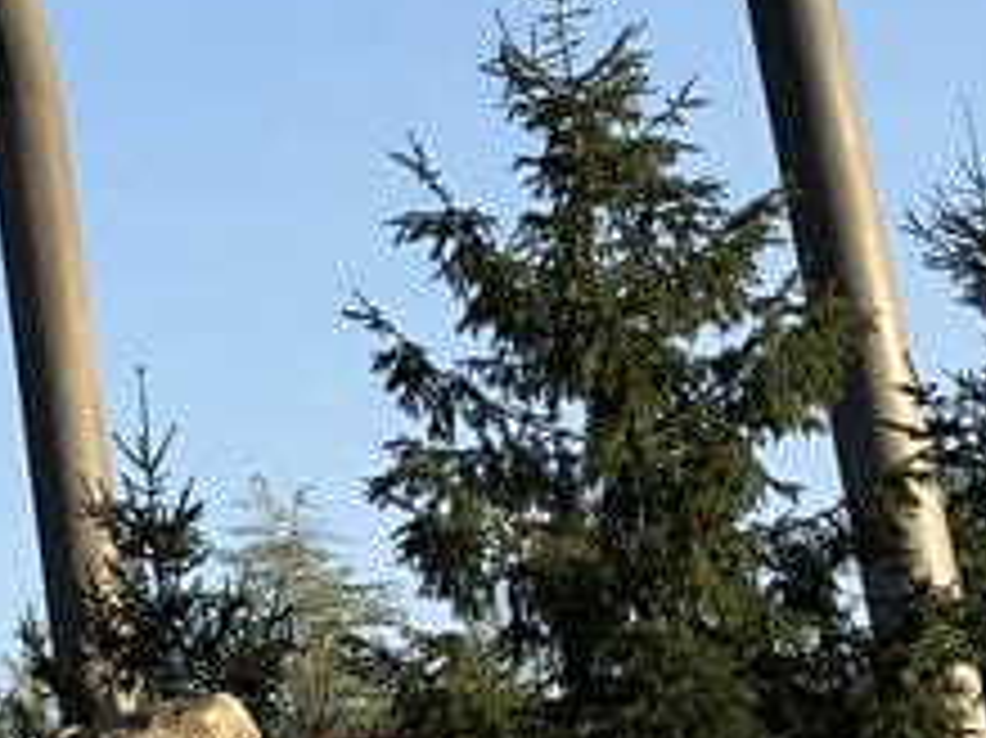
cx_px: -1216
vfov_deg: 9.1
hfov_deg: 10.9
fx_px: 4526
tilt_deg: +21.3
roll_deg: +0.3
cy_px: -270
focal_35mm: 159
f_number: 1.8
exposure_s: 1/1012
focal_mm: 3.99
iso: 20
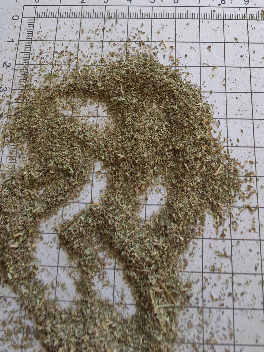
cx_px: 132
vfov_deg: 65.3
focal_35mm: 27
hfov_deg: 51.3
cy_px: 176
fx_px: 275
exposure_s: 1/100
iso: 80
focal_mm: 1.76
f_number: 2.2
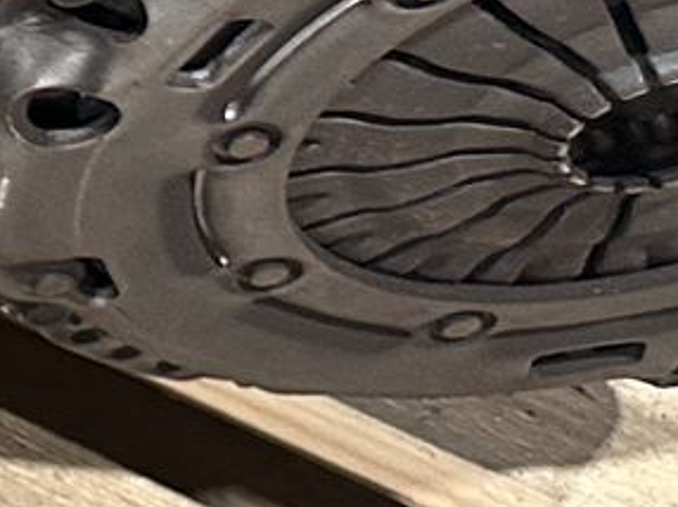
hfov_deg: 8.5
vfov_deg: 8.5
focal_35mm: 172
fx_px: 3366
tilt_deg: -47.7
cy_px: -142
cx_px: -1671
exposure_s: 1/100
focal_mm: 6.86
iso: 250
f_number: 1.78
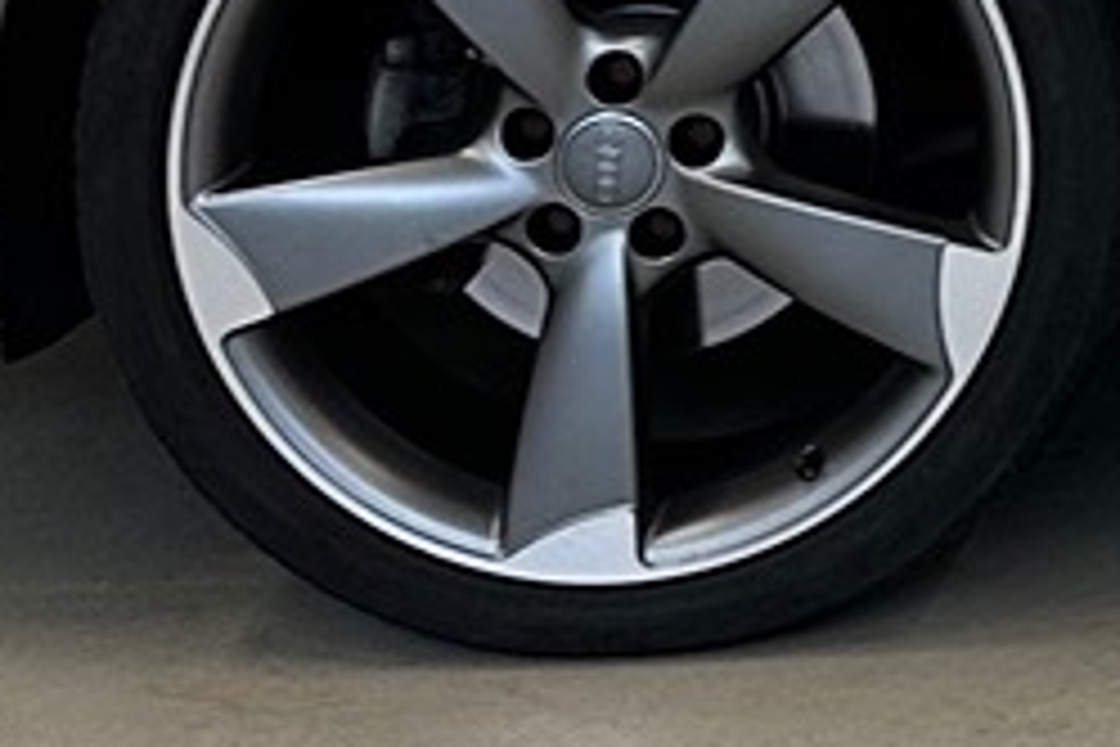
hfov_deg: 9.3
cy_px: -1004
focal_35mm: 202
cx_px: 2541
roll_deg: -0.7
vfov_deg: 6.5
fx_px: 6284
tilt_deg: -4.9
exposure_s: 1/100
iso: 100
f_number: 1.78
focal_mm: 6.86
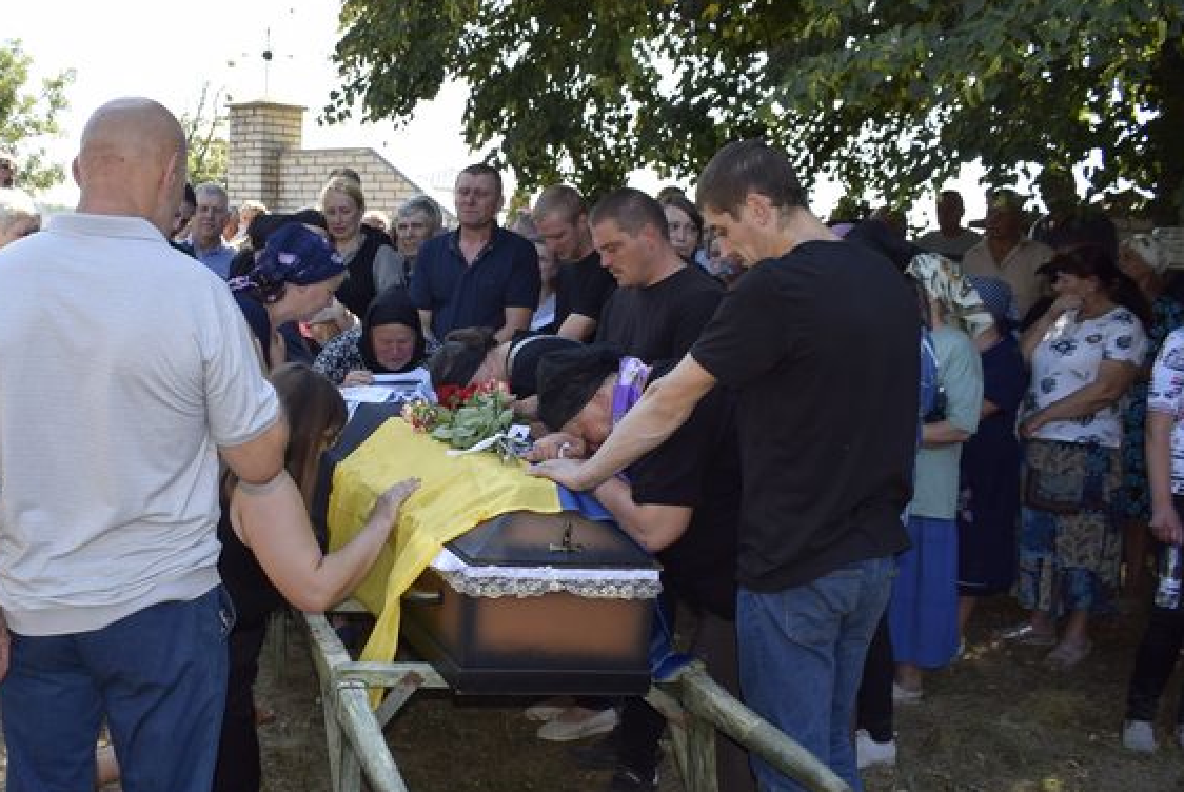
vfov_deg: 33.5
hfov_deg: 47.8
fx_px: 1317
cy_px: 431
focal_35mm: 40
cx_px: 426
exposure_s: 1/125
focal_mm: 20
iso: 125
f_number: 5.6
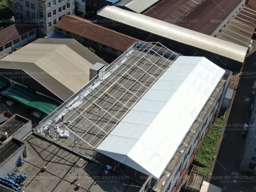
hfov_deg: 39.7
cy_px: 96
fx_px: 355
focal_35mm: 48
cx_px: 128
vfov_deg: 30.3
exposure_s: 1/1250
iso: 100
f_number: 3.8
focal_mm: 8.6
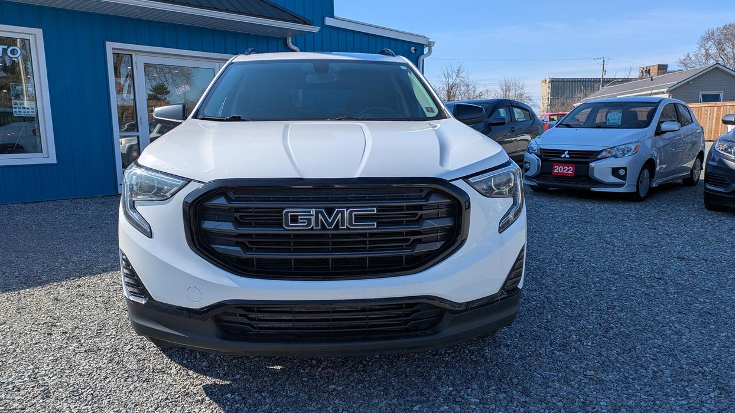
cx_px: 362
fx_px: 546
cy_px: 224
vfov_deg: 41.5
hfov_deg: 67.9
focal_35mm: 28
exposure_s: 1/2092
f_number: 1.89
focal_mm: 5.43
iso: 45
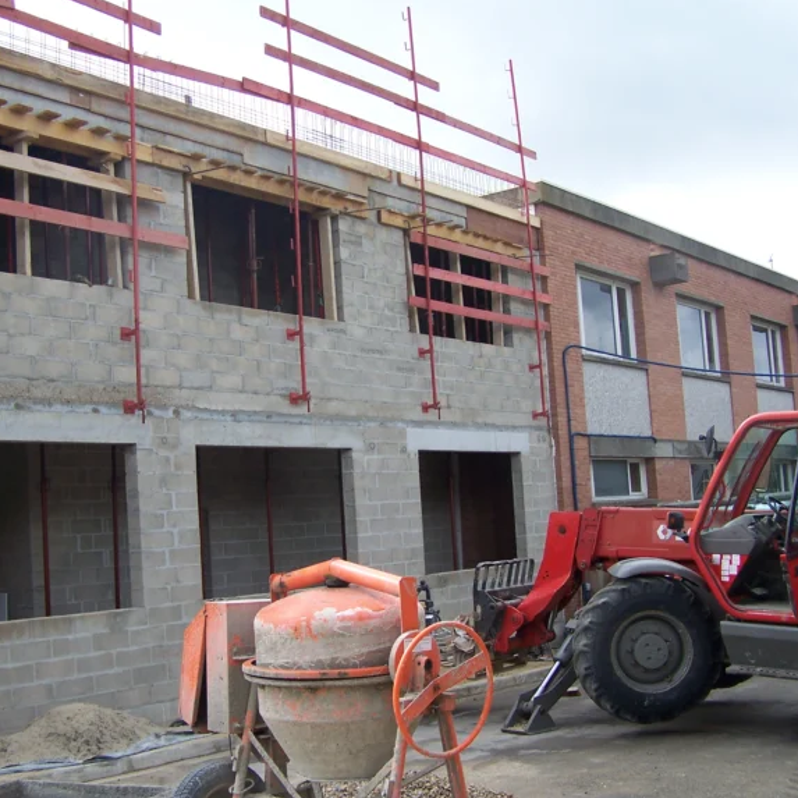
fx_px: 1174
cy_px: 398
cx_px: 340
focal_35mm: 45
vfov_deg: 37.6
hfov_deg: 37.5
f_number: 2.8
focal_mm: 6.3
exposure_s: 1/500
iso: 80
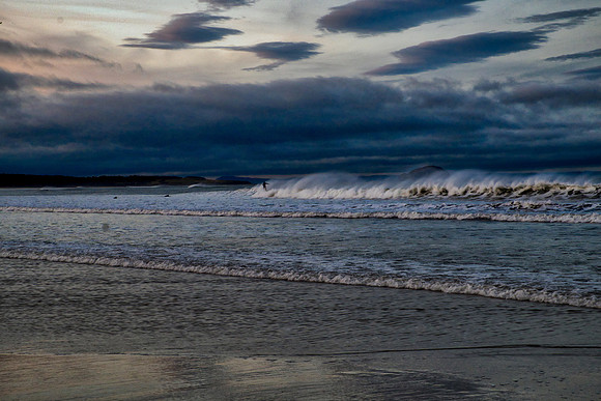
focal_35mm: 83
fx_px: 1386
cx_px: 300
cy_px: 200
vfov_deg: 16.5
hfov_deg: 24.5
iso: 400
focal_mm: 55
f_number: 14
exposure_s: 1/30
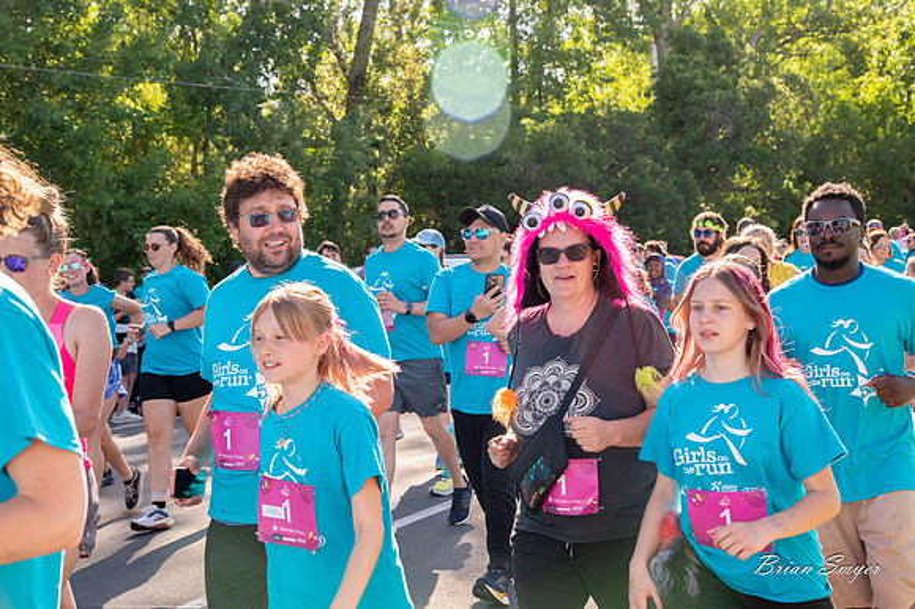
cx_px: 458
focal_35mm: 55
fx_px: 1397
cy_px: 304
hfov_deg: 36.3
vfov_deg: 24.6
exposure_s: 1/500
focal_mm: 55
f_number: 8
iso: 800
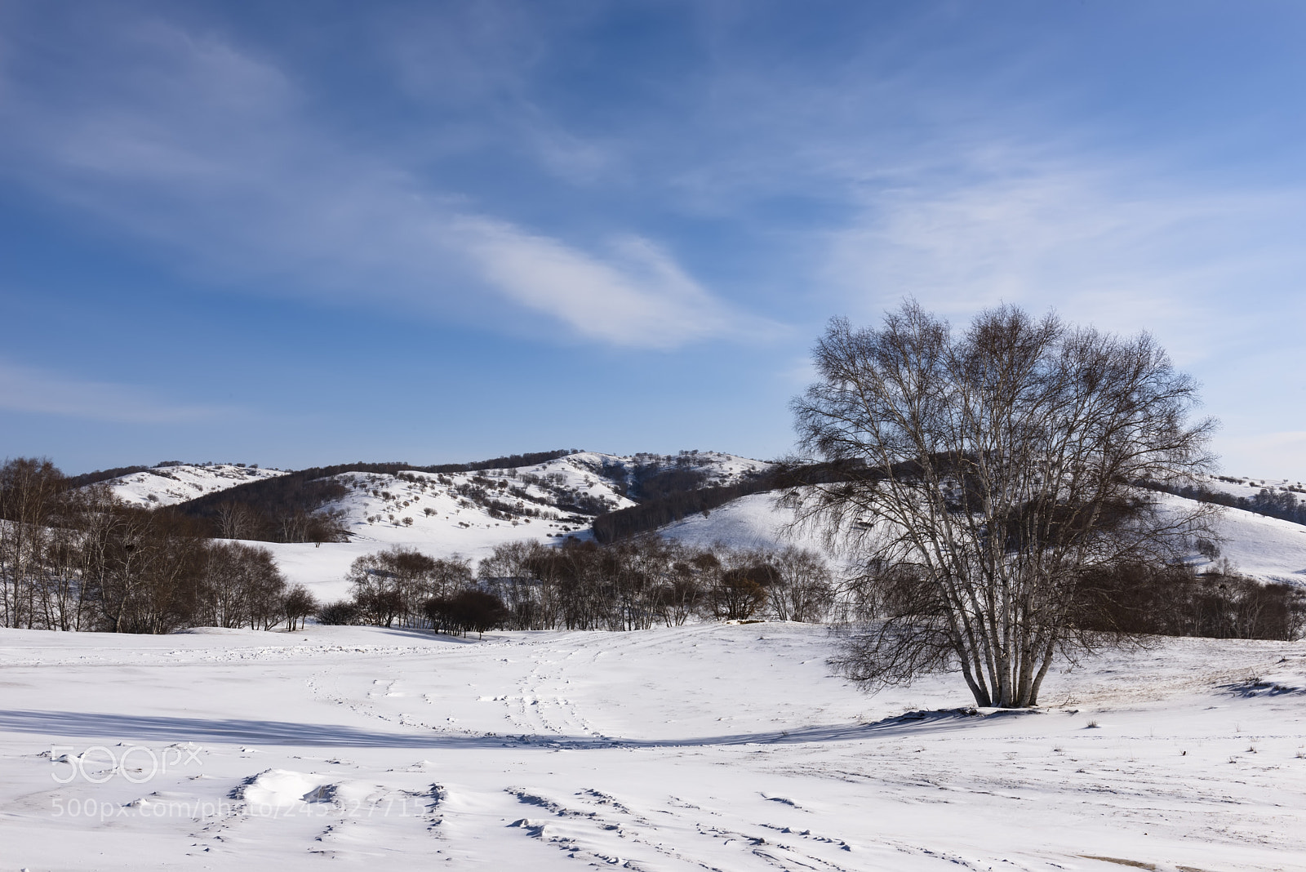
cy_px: 436
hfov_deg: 50.7
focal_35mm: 38
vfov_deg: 35.1
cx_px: 653
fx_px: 1379
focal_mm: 38
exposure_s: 1/125
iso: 100
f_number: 22
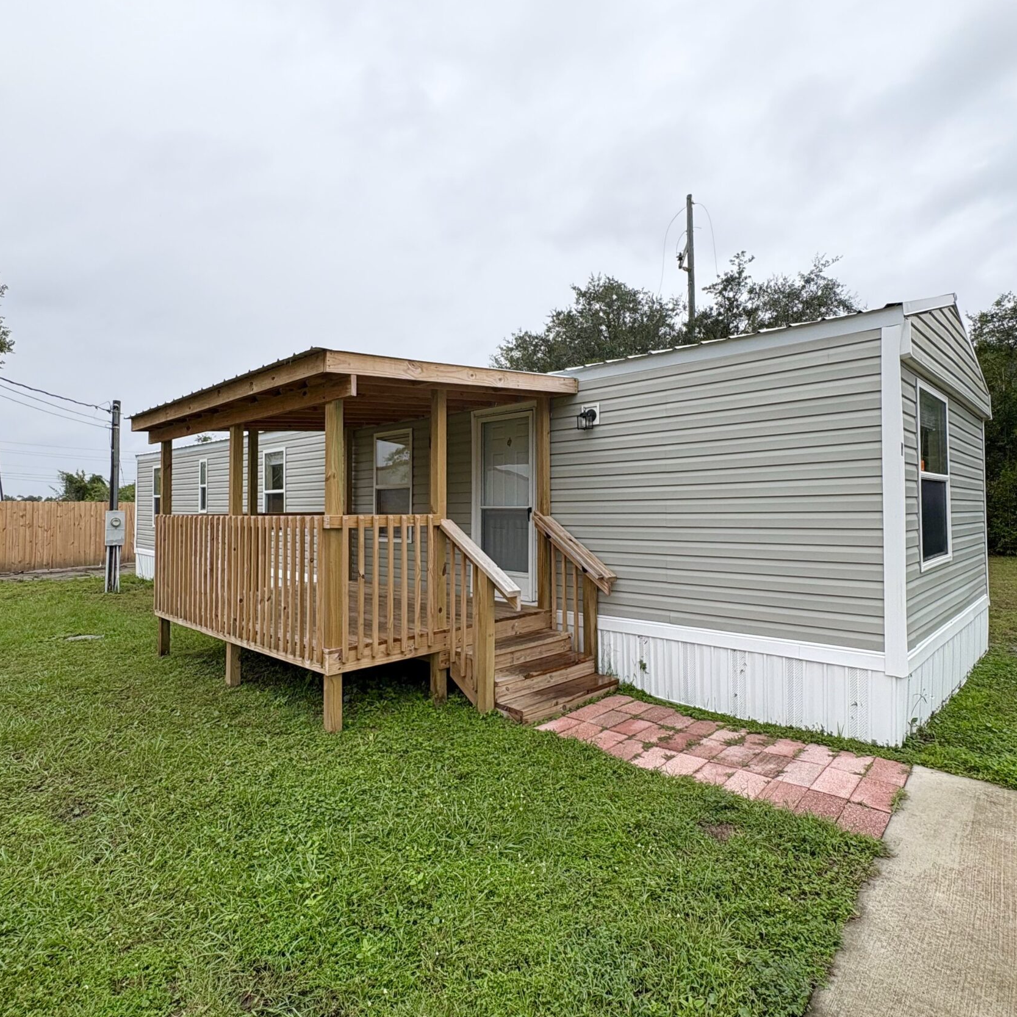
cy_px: 490
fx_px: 632
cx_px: 505
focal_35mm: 19
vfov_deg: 77.7
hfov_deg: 77.7
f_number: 2.2
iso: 40
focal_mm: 2.22
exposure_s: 1/476
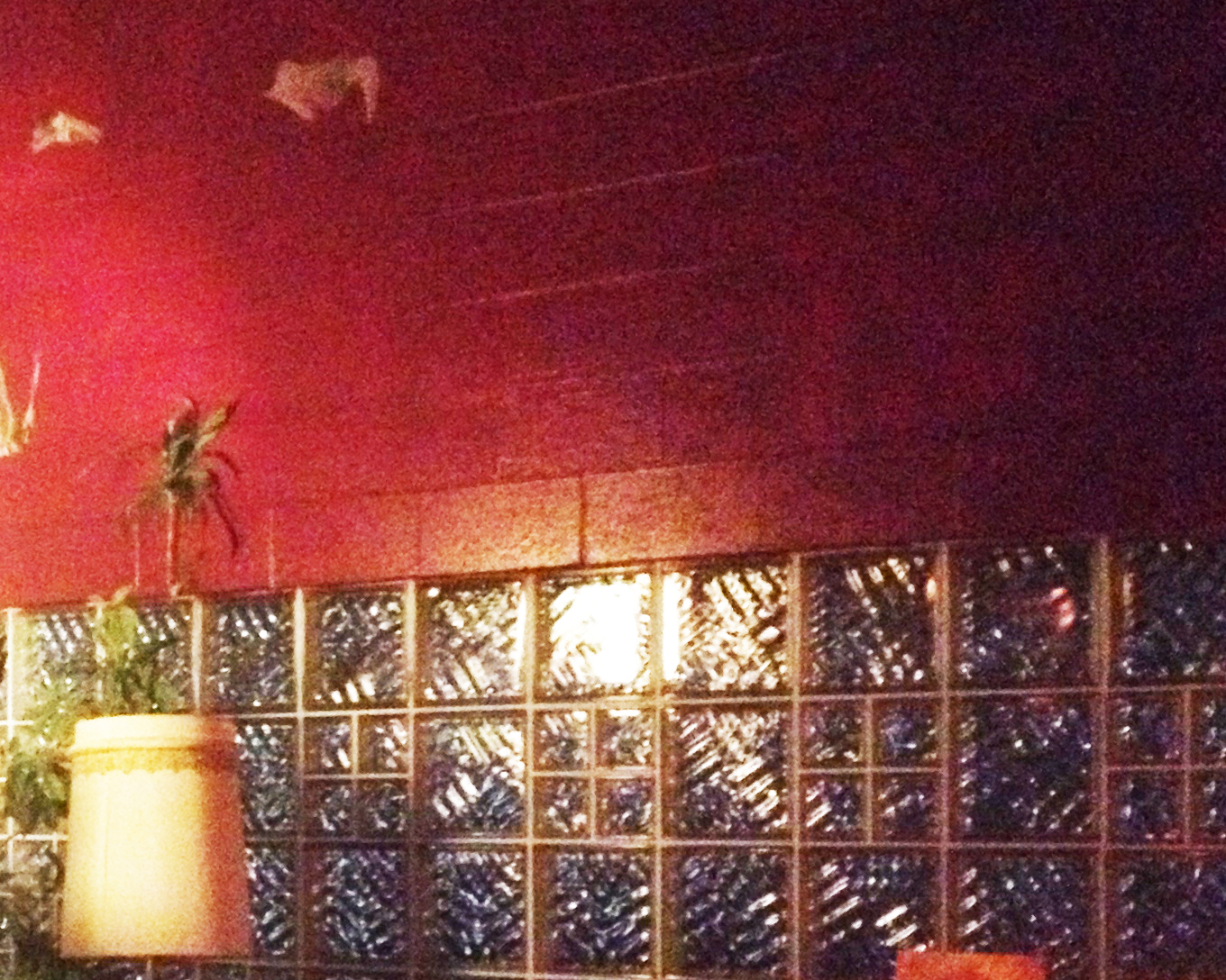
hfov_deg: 21.9
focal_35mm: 82
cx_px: -159
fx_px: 2975
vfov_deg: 18.4
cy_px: 876
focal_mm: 4.28
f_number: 2.4
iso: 800
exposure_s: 1/15
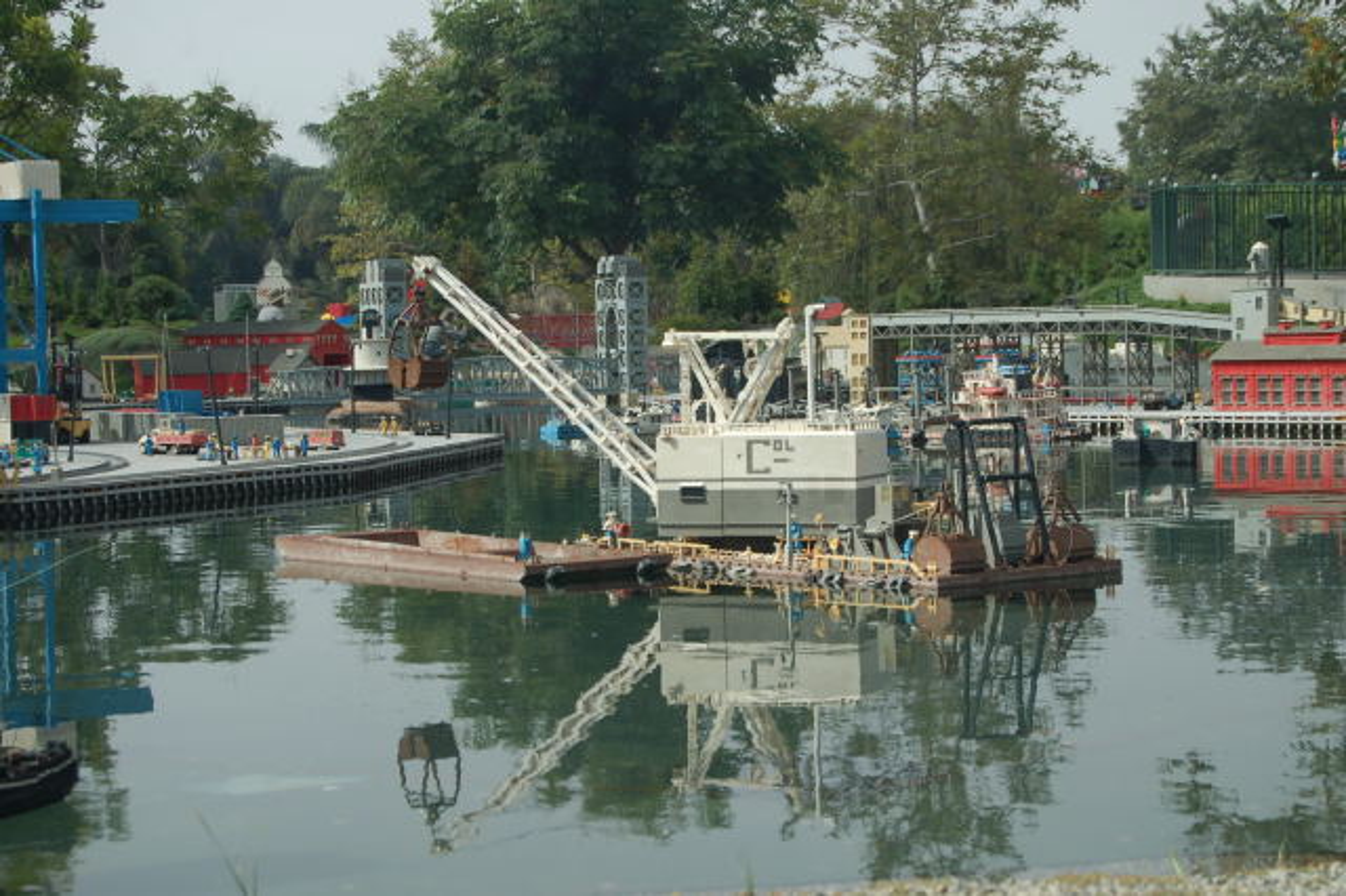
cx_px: 673
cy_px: 448
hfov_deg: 24.6
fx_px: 3083
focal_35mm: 82
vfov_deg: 16.5
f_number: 7.1
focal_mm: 55
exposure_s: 1/200
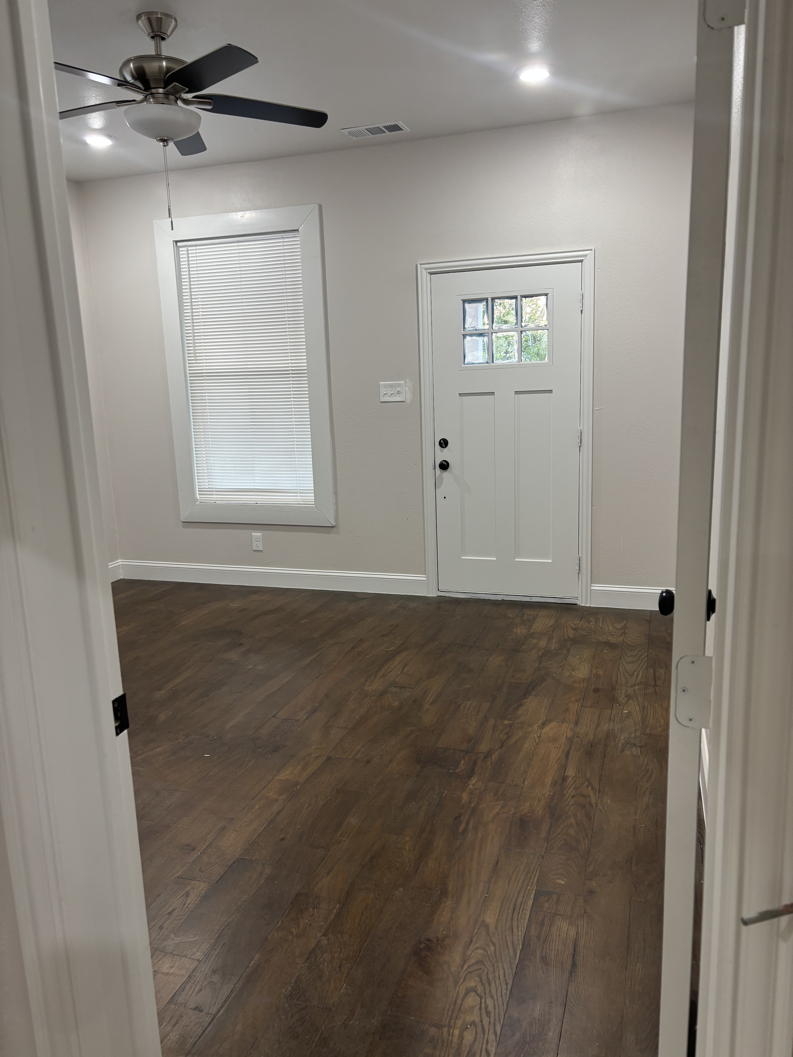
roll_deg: +1.2
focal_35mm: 26
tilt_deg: -11.0
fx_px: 794
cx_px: 396
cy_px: 528
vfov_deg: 67.3
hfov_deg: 53.1
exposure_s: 1/60
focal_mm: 5.96
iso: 125
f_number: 1.6
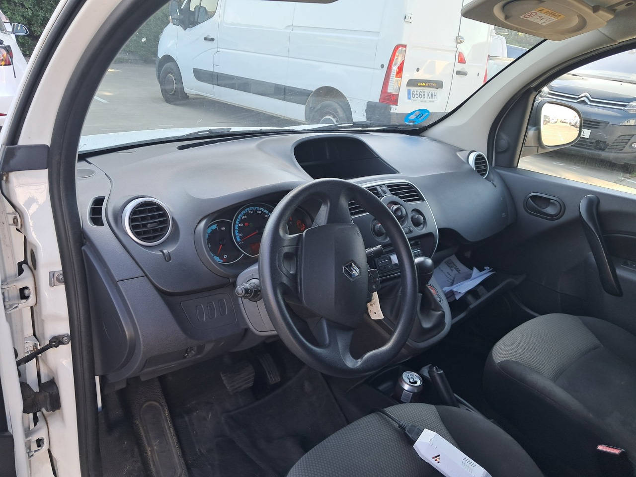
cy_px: 238
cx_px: 318
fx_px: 496
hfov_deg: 65.3
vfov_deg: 51.4
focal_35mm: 27
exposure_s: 1/100
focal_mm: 4
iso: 50
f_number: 1.8
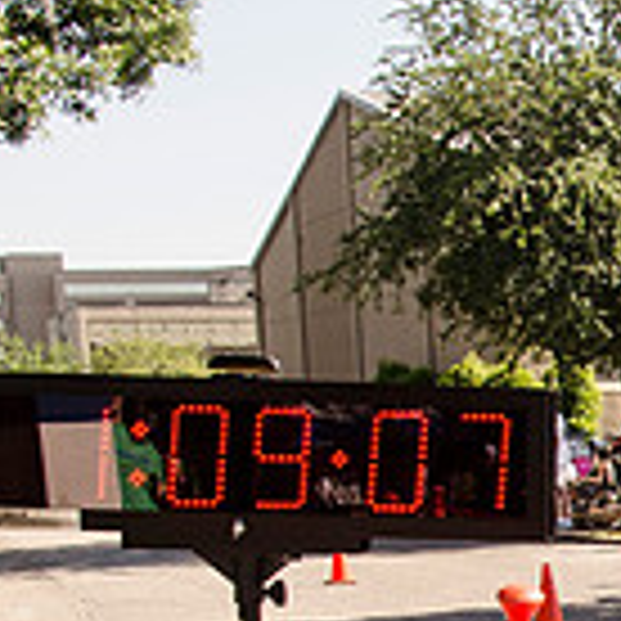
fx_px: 1948
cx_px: 1048
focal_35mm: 96
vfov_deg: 17.4
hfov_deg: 15.9
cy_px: 698
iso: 640
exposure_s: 1/1600
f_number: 5
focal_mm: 18
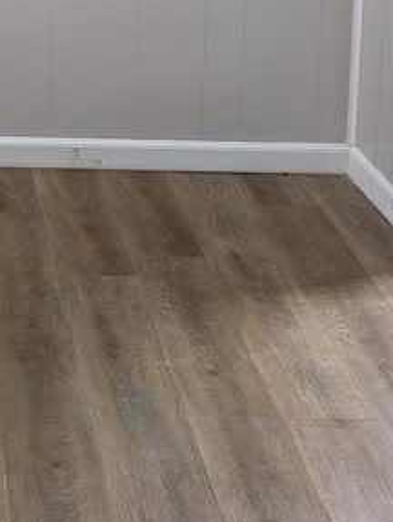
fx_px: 1344
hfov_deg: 15.7
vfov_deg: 20.2
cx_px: -132
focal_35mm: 89
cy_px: -151
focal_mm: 5.43
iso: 271
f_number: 1.89
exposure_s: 1/24
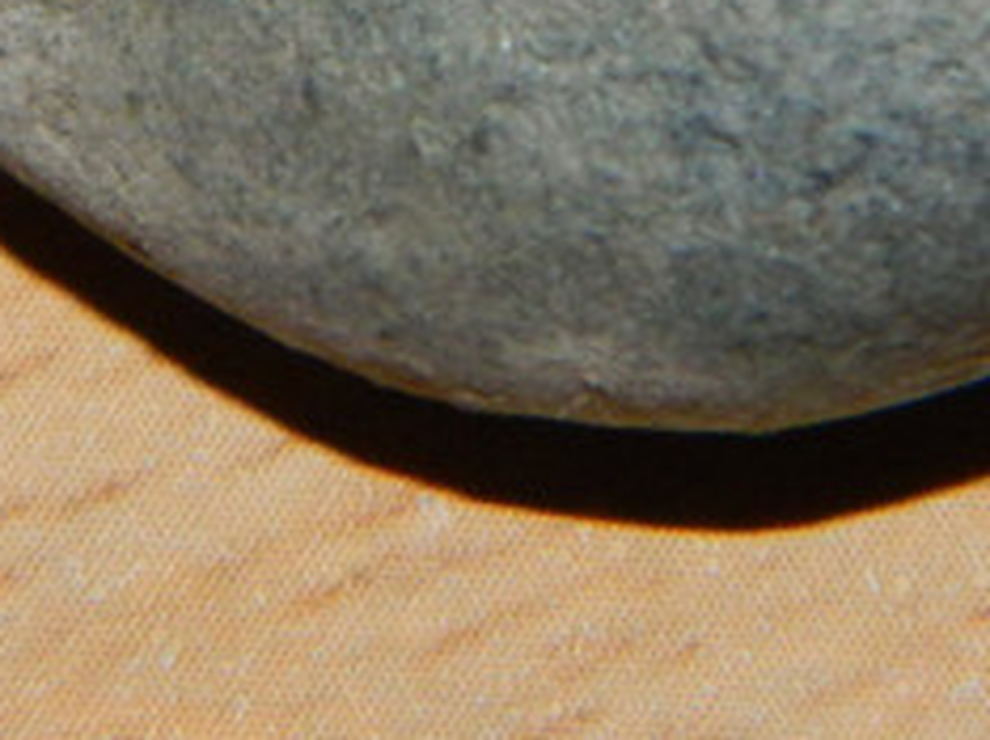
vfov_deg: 3.8
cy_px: -837
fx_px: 10942
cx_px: 506
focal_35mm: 383
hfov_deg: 5.2
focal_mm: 15.1
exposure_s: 1/50
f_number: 11.9
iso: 200
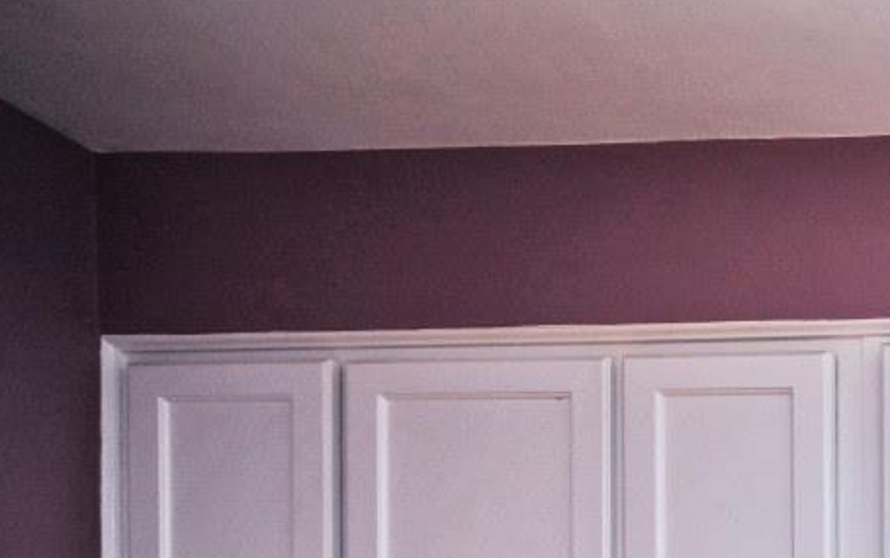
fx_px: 1141
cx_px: 1442
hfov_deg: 25.8
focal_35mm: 47
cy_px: 907
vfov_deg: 21.5
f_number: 4.5
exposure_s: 1/60
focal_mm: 14
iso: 200
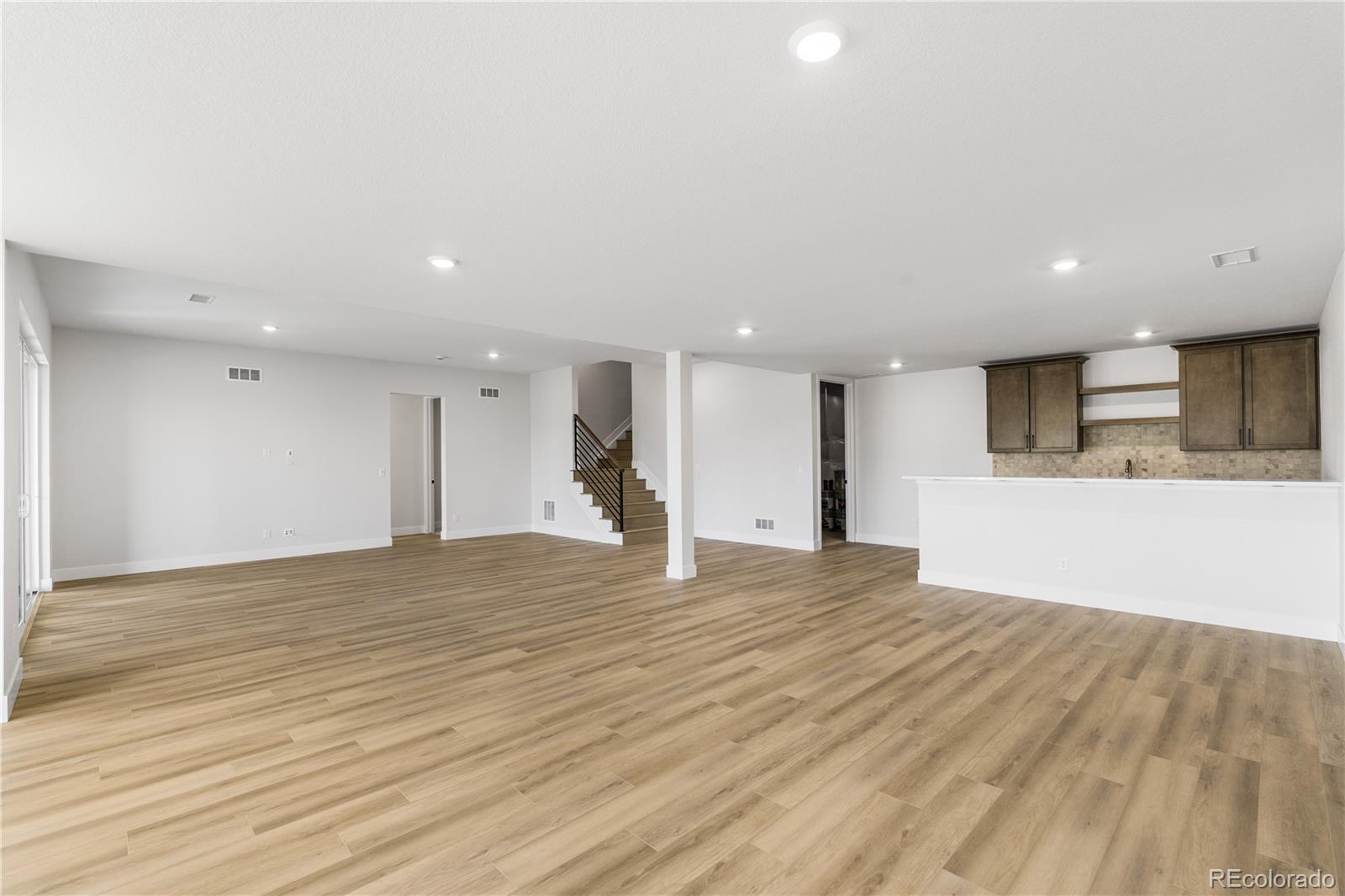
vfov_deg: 73.7
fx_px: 598
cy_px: 448
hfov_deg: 96.7
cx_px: 672
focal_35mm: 16
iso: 160
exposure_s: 1/15
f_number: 8
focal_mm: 16
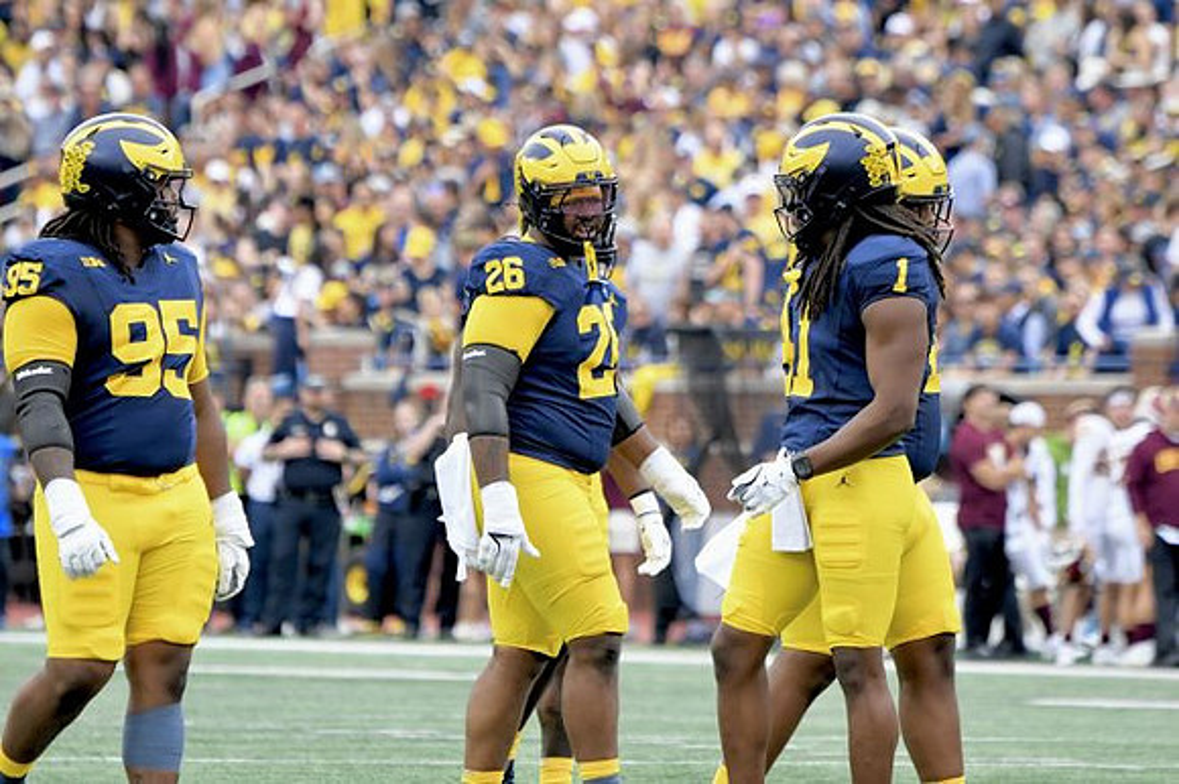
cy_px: 392
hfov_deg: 4.7
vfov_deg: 3.2
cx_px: 590
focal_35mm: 435
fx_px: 14238
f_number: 5.6
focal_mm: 290
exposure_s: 1/1000
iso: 1600
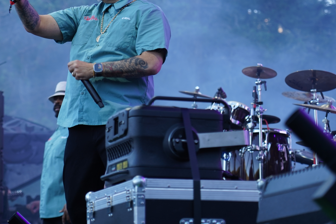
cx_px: 83
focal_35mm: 177
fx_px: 1652
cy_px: 49
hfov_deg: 11.6
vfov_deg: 7.7
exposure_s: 1/160
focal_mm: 105
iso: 250
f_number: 4
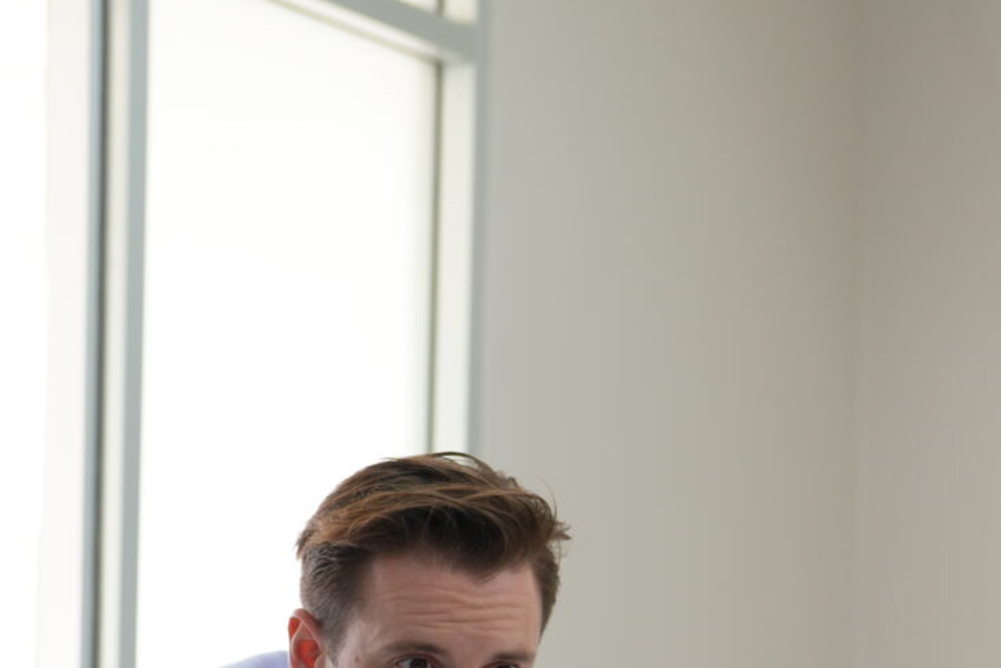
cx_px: 1351
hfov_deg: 11.5
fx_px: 4839
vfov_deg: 7.7
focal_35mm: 174
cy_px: 1080
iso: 100
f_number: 2.2
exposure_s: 1/262
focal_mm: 50
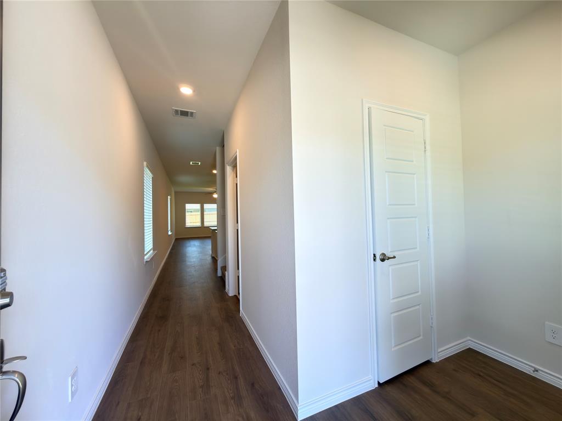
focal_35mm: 14
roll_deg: +2.2
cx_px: 281
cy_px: 210
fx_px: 227
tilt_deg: +0.4
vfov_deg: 85.7
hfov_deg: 102.1
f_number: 2.2
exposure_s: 1/40
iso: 64
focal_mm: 2.22
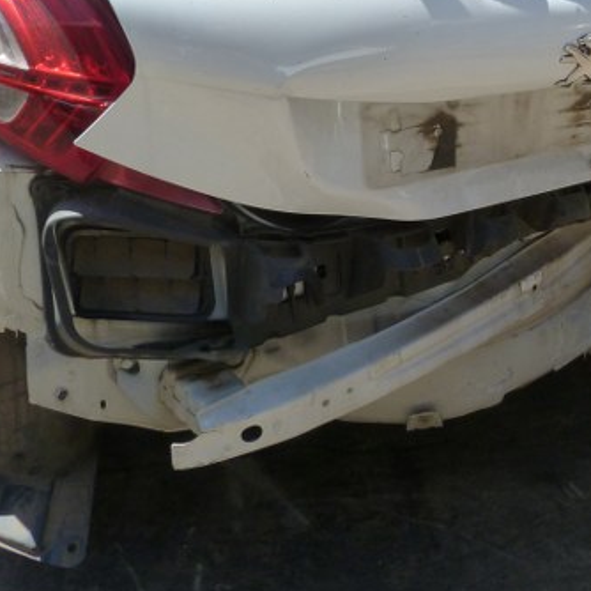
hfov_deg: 31.3
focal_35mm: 53
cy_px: 81
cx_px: 476
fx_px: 1024
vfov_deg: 31.0
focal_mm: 4.5
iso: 125
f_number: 5
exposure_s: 1/250
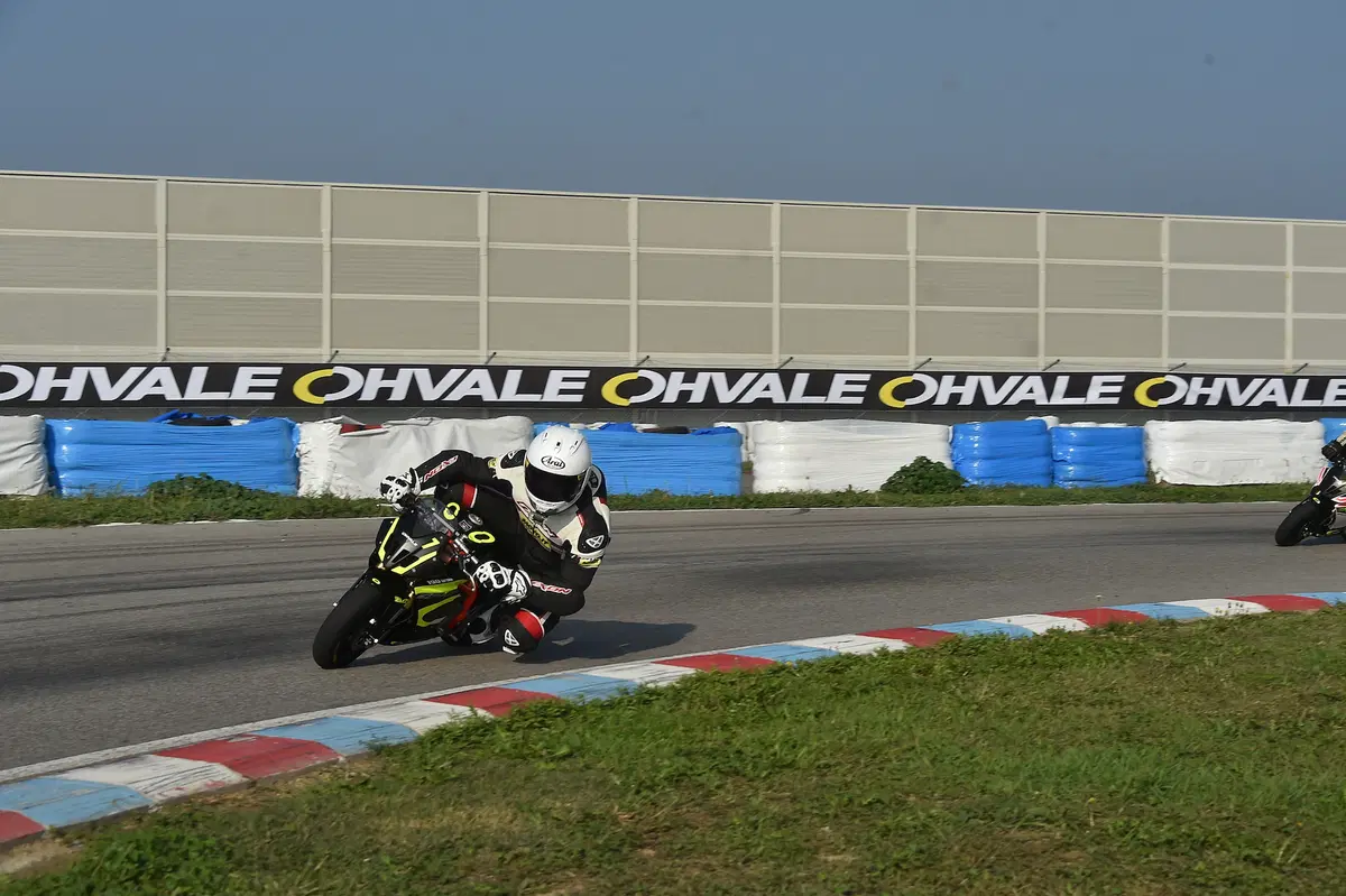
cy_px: 448
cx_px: 673
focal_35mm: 68
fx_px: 2541
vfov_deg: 20.0
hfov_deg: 29.7
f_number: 8
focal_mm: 68
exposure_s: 1/800
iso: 100
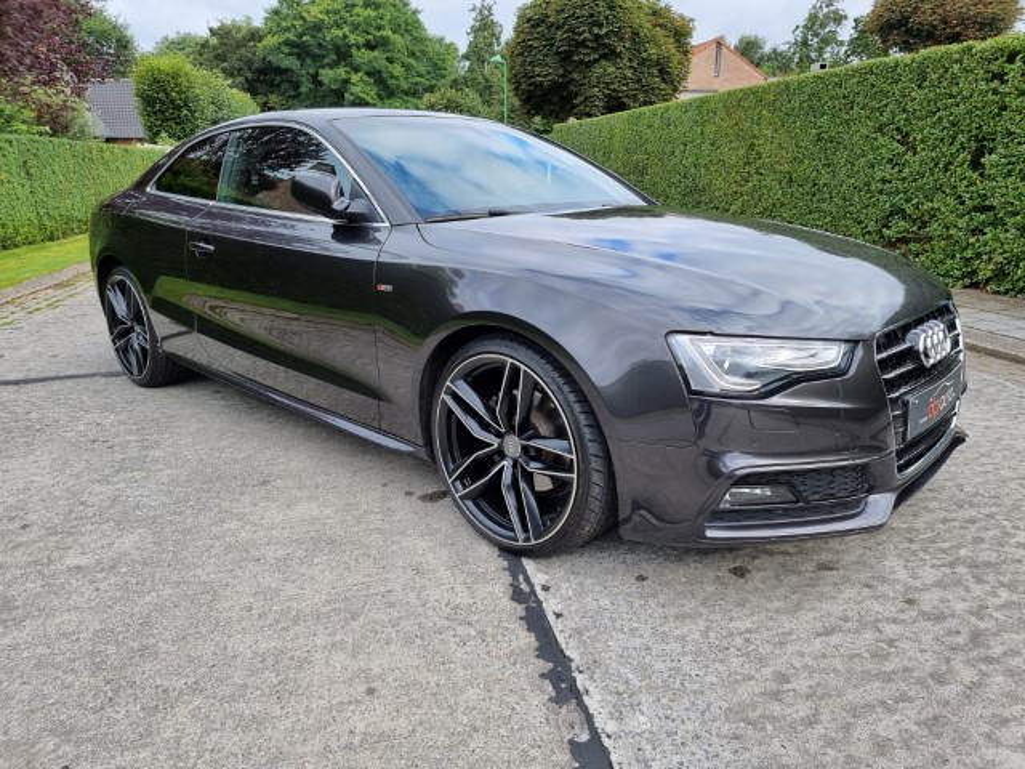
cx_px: 512
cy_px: 384
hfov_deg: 71.6
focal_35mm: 24
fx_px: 711
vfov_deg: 56.8
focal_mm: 6.7
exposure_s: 1/146
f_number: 1.8
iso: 50
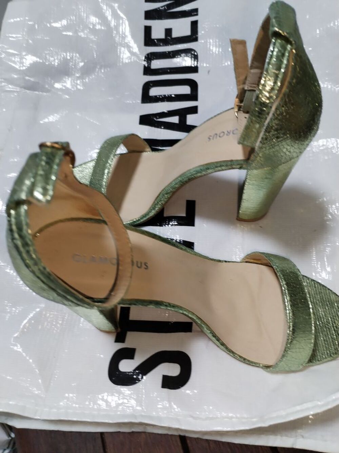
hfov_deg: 48.2
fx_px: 379
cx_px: 170
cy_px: 226
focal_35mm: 29
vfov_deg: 61.7
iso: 310
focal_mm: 4.75
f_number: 1.8
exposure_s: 1/50
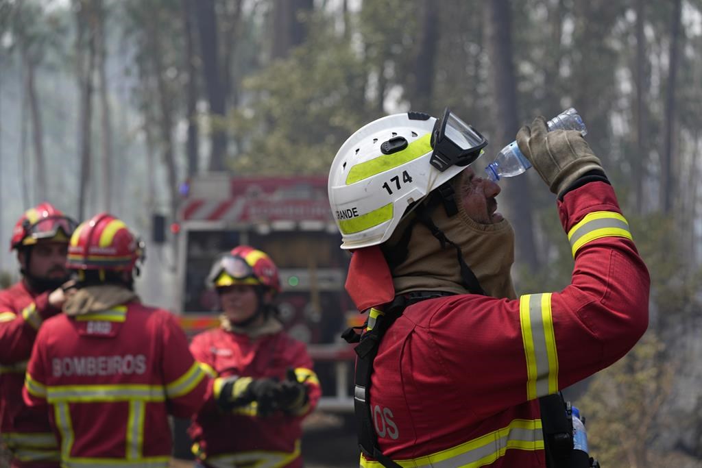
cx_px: 351
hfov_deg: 20.4
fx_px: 1950
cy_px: 234
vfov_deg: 13.7
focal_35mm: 100
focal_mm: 100
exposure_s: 1/320
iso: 125
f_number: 5.6
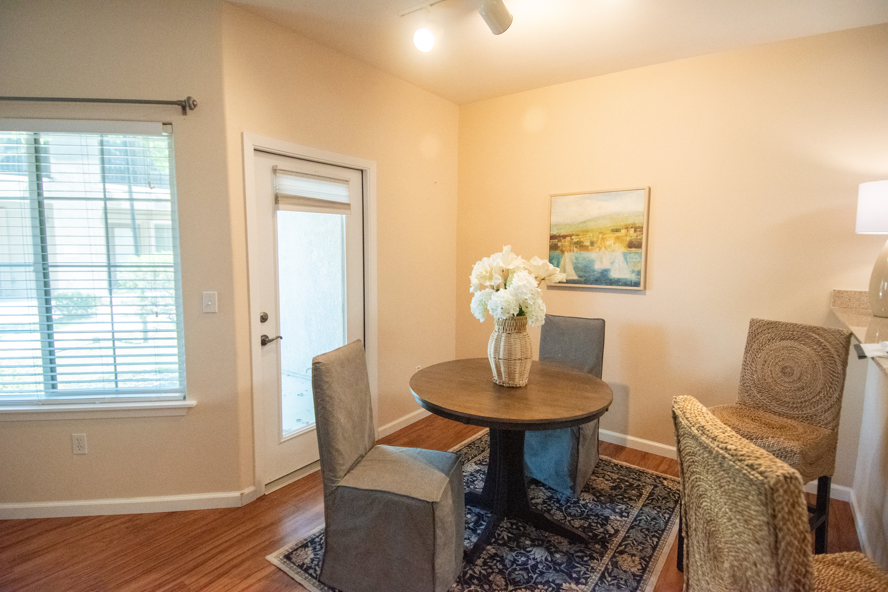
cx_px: 444
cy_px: 296
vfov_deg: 67.4
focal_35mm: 18
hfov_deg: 90.0
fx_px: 444
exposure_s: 1/500
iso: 2200
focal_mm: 12
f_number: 4
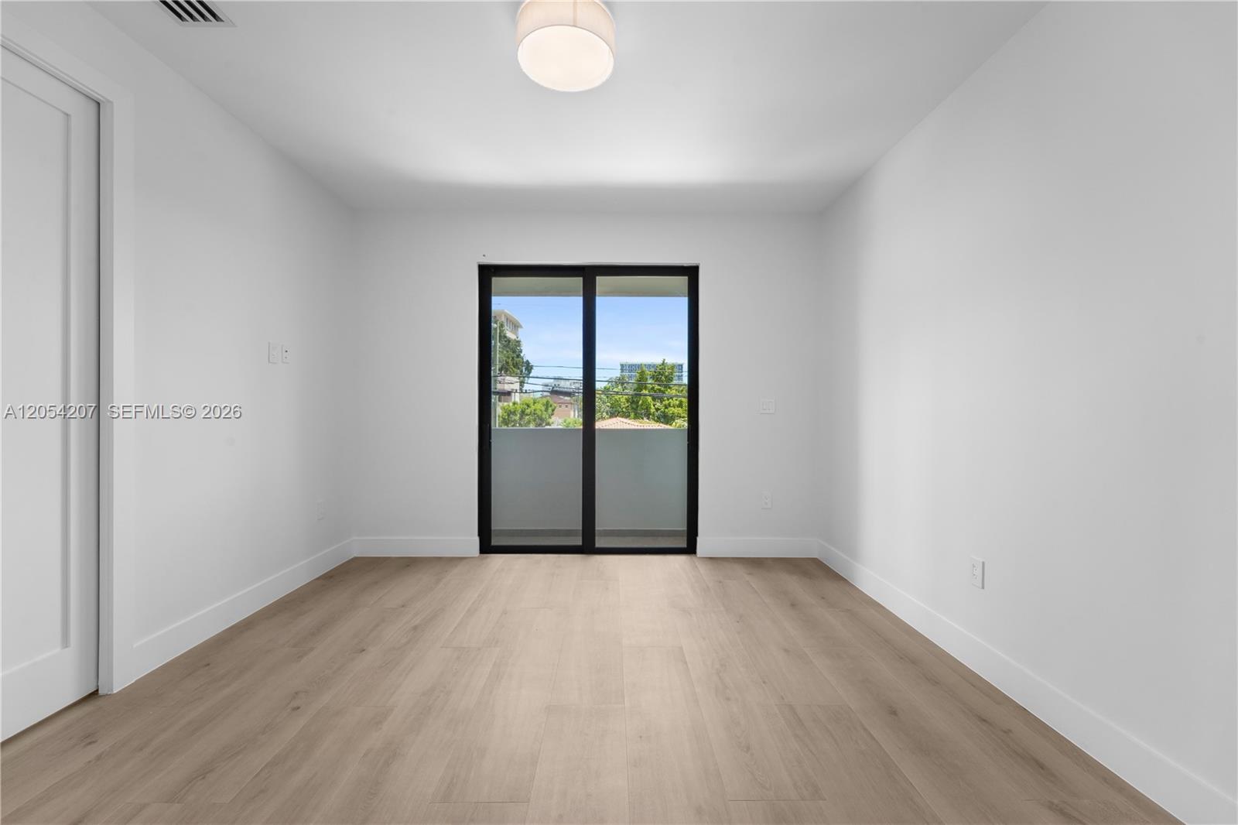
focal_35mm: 14
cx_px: 619
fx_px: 481
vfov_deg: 81.2
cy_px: 412
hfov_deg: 104.3
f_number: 14
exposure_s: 1/20
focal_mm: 14
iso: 400
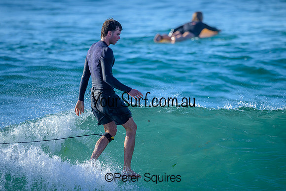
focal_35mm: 800
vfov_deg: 1.7
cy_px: 96
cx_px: 143
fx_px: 6357
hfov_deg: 2.6
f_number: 6.3
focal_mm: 800
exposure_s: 1/2000
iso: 1000
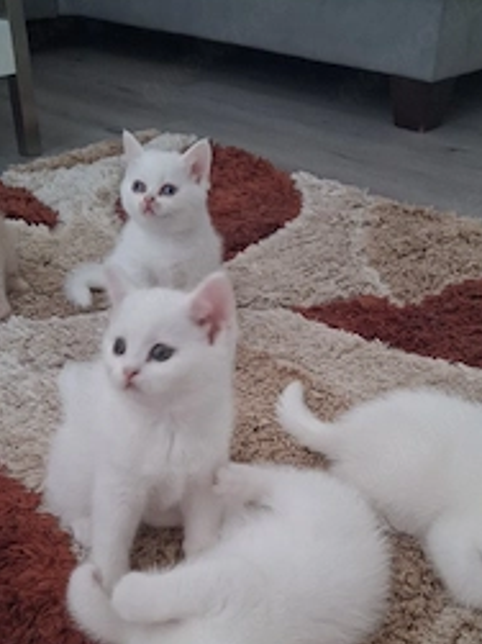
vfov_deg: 42.7
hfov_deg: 33.5
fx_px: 799
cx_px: 269
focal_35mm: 43
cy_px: 475
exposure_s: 1/33
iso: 400
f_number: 1.8
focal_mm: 4
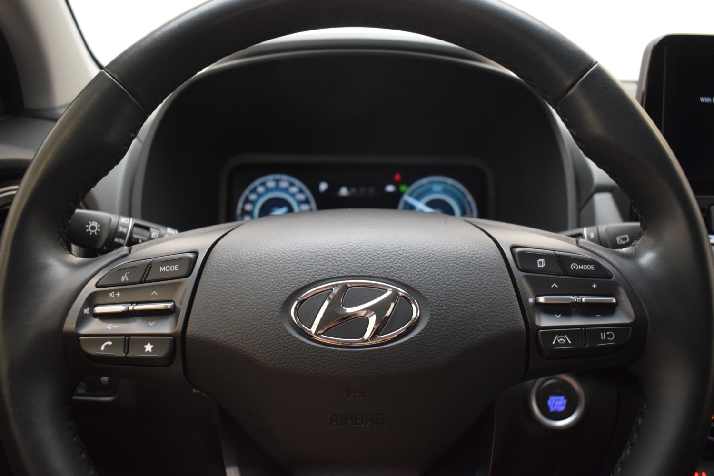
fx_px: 595
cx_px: 357
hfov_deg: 61.9
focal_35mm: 30
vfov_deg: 43.6
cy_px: 238
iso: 2200
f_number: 3.8
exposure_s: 1/60
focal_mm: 20
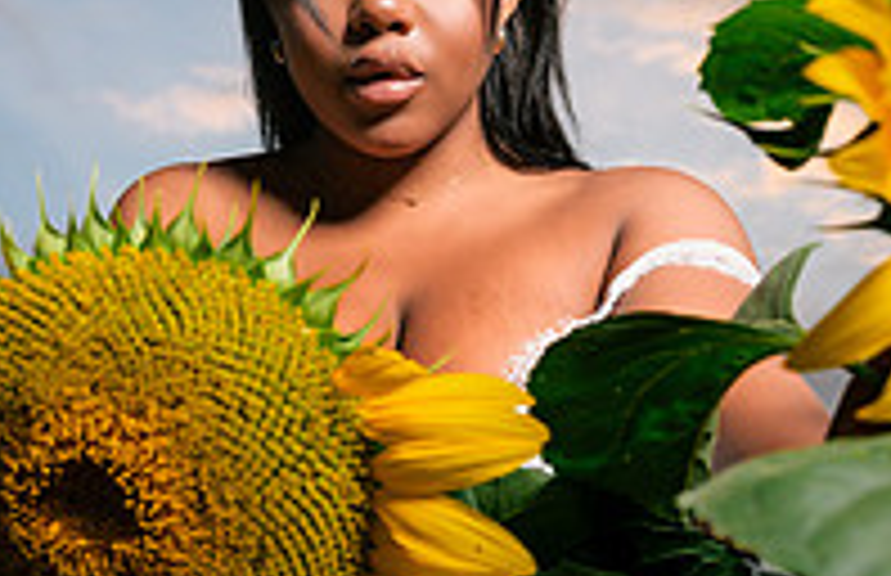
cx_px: 256
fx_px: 1741
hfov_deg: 28.4
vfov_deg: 18.8
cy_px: 361
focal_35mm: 71
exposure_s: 1/125
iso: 64
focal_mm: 24
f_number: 4
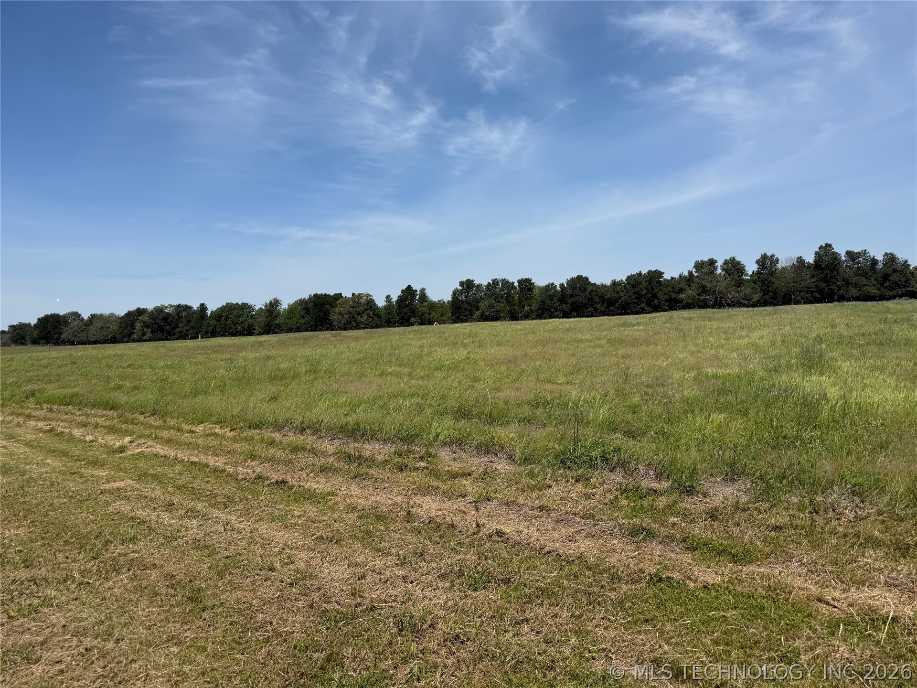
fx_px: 636
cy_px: 344
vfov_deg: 56.8
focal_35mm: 24
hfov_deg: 71.6
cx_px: 458
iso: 80
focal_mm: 6.76
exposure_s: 1/6173
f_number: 1.78
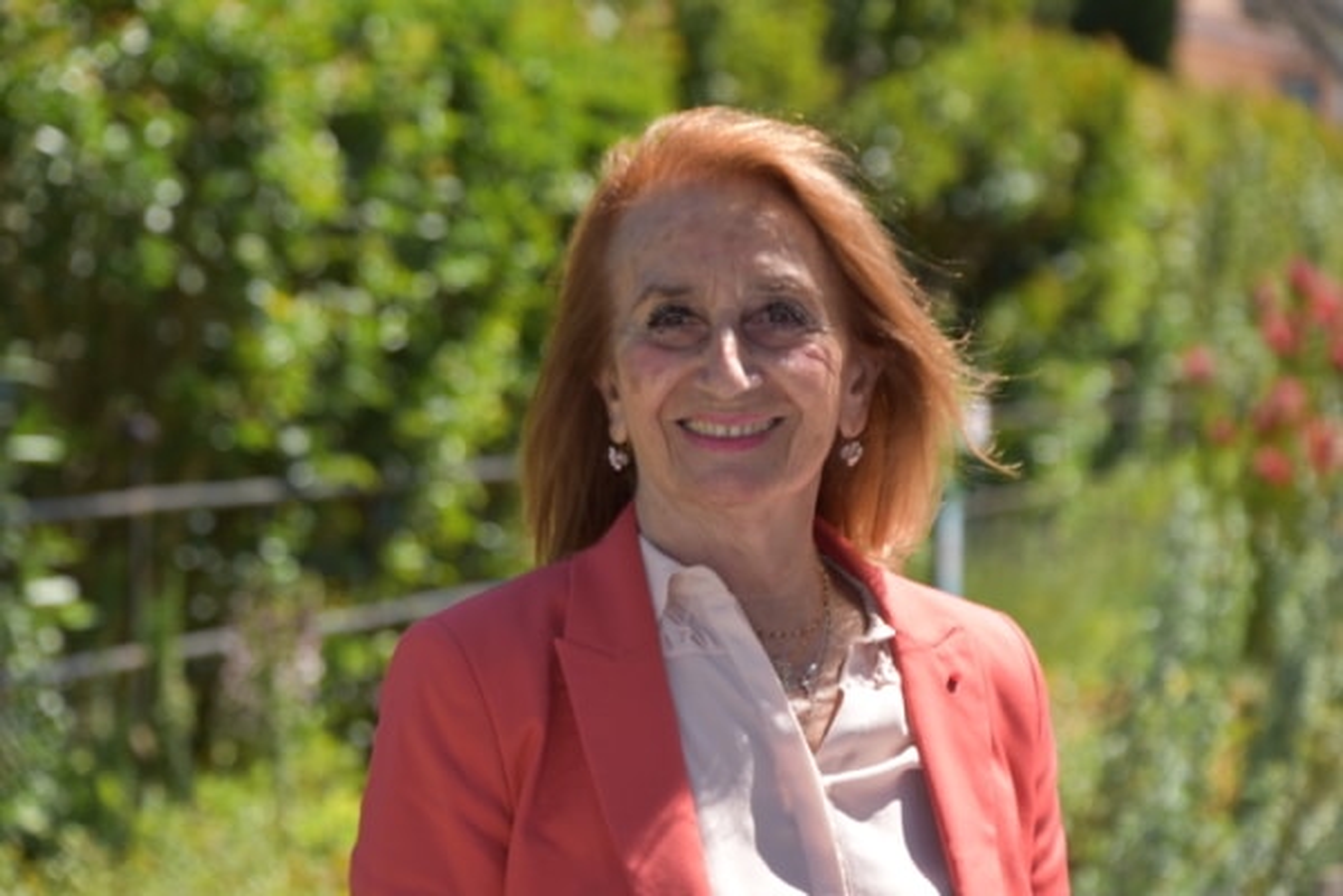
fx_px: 6826
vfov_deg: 7.5
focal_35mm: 183
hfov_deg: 11.2
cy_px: 448
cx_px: 672
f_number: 7.1
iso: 100
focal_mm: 122
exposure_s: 1/200
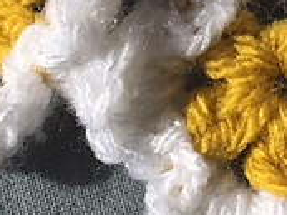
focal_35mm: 107
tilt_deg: -59.5
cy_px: 23
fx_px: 888
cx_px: 141
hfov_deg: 18.4
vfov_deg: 13.7
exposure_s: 1/761
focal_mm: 4.15
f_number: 2.2
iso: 25
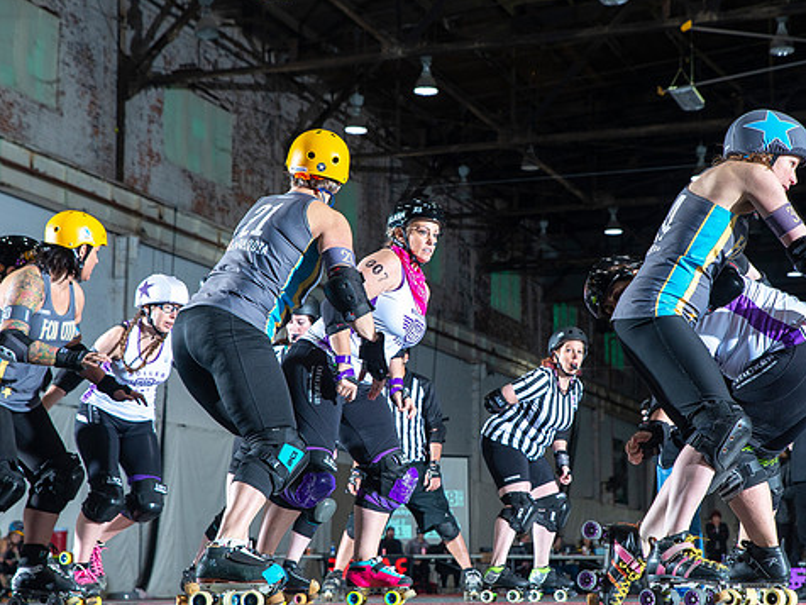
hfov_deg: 23.8
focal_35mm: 82
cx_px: 462
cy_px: 321
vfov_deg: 18.0
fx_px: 1909
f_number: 7.1
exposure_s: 1/160
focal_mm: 70
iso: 800
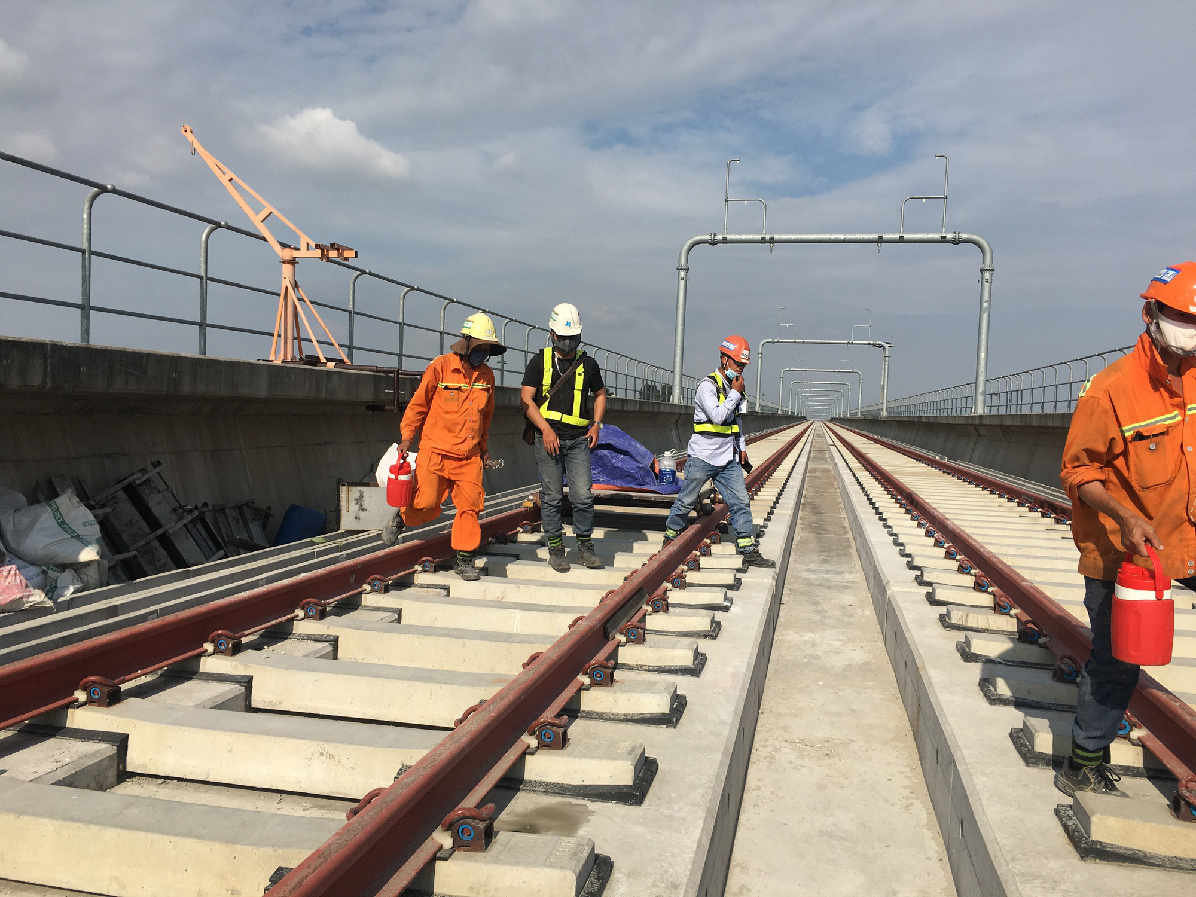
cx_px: 598
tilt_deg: -1.1
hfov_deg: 61.7
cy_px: 448
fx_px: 1002
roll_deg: -1.3
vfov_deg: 48.2
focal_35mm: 29
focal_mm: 4.15
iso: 25
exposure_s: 1/2747
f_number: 2.2
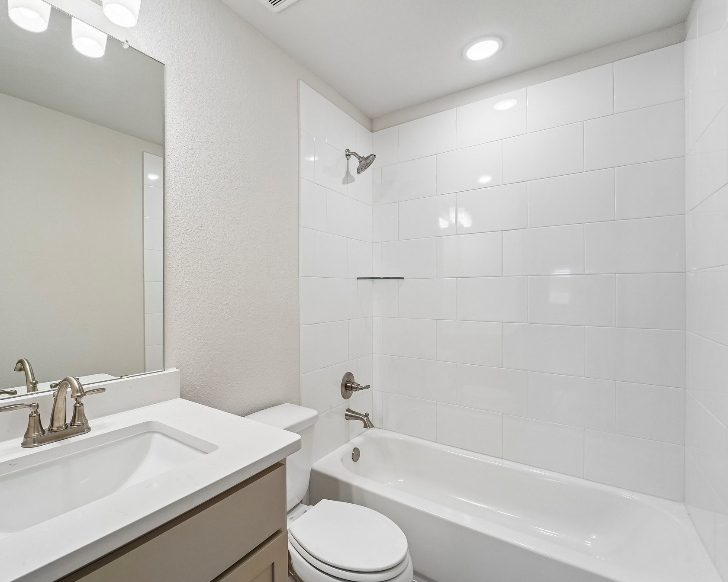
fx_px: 345
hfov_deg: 91.8
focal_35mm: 16
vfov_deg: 80.4
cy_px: 294
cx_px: 289
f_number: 8
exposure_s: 1/80
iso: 500
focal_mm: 14
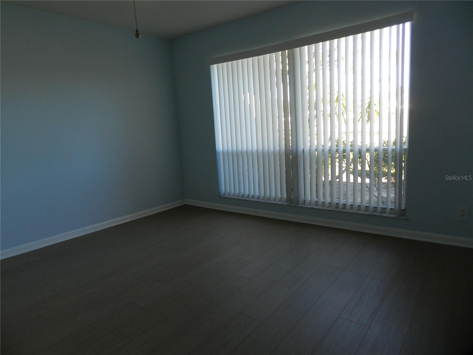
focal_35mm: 23
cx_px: 236
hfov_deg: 73.9
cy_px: 178
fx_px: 314
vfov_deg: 58.9
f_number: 3.4
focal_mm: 4
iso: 160
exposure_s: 1/50
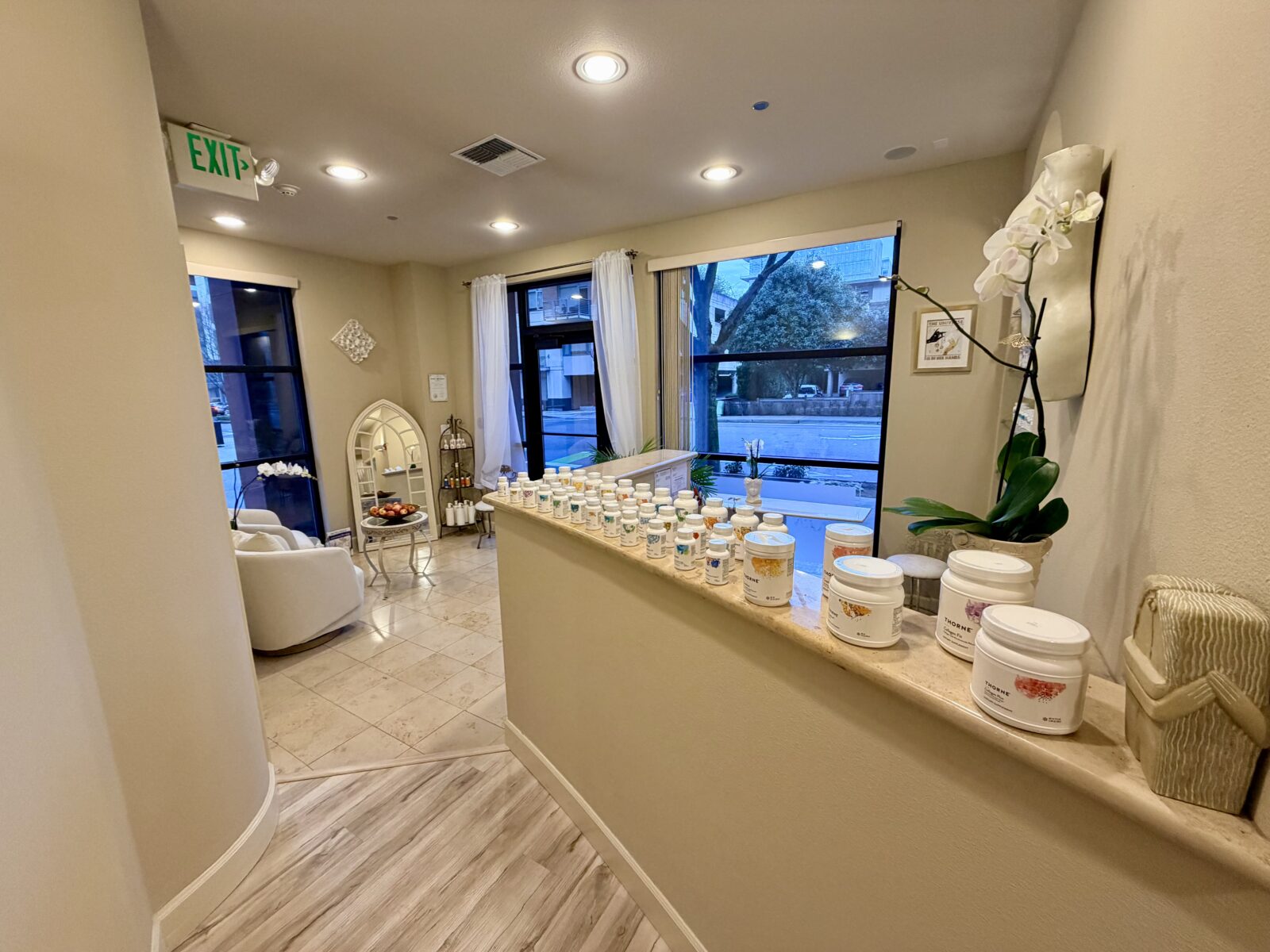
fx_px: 514
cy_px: 476
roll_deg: +1.3
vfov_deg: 85.7
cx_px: 635
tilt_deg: -11.5
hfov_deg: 102.1
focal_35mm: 14
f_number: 2.2
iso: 200
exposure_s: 1/60
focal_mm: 2.22
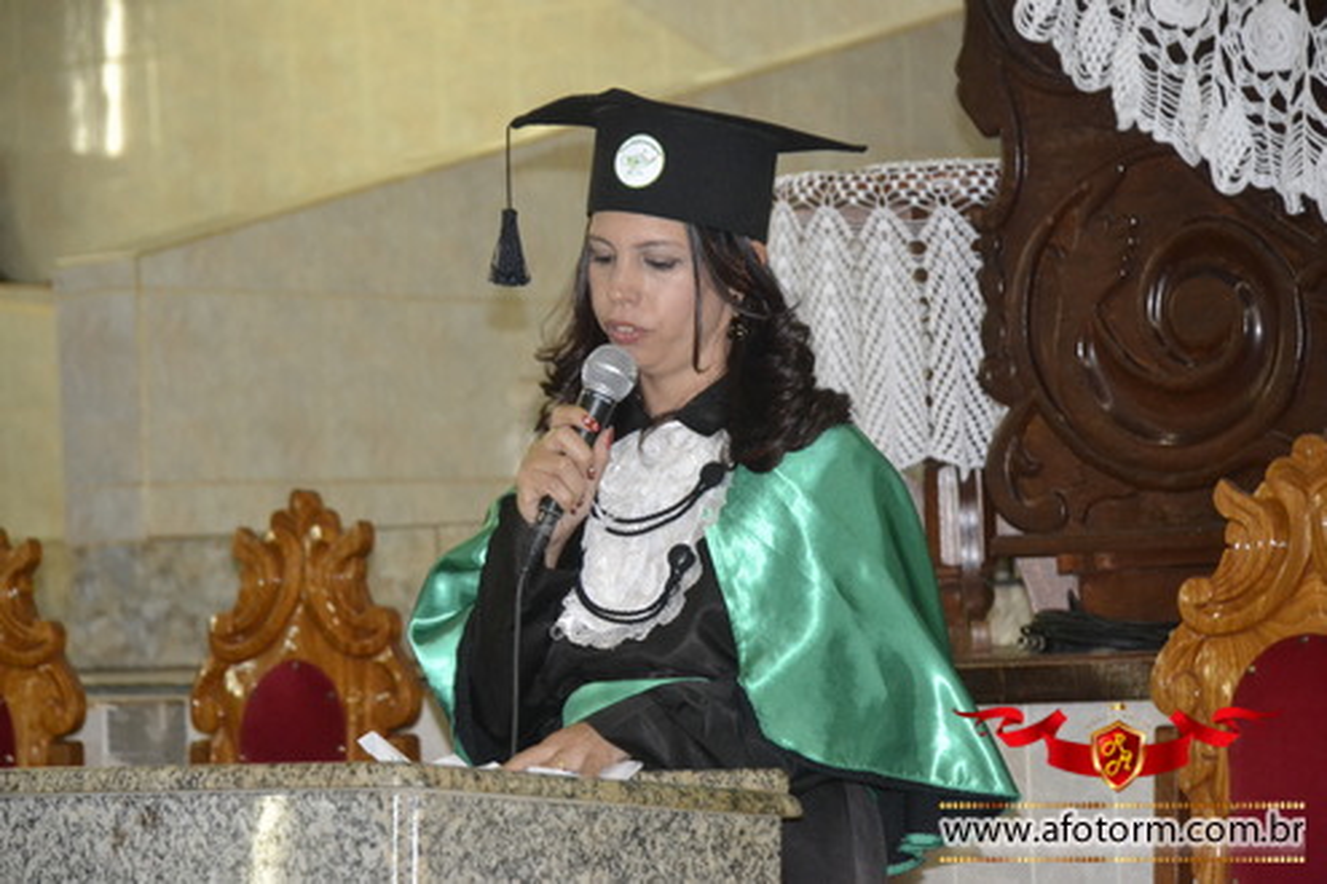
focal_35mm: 150
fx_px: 5529
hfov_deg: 13.7
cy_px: 442
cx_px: 664
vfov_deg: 9.1
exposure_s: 1/60
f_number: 5.6
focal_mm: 100
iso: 3200
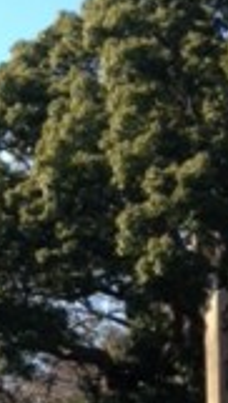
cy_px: 558
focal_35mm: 142
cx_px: -73
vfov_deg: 14.3
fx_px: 1521
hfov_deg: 8.4
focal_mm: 4.28
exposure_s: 1/497
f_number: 2.4
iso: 50
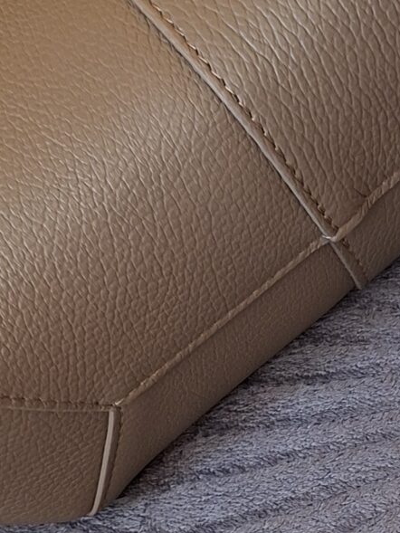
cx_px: 319
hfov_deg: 14.7
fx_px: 1540
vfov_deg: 19.6
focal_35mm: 100
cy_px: 290
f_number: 1.8
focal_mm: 5.54
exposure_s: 1/50
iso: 320
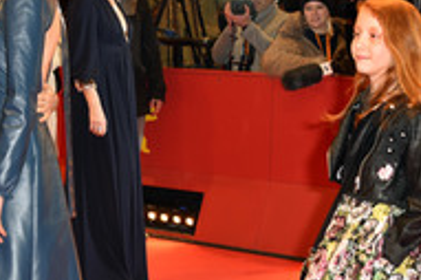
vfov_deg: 12.9
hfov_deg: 19.3
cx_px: 182
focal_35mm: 106
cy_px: 203
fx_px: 1239
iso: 640
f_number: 5.6
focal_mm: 45
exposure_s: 1/80
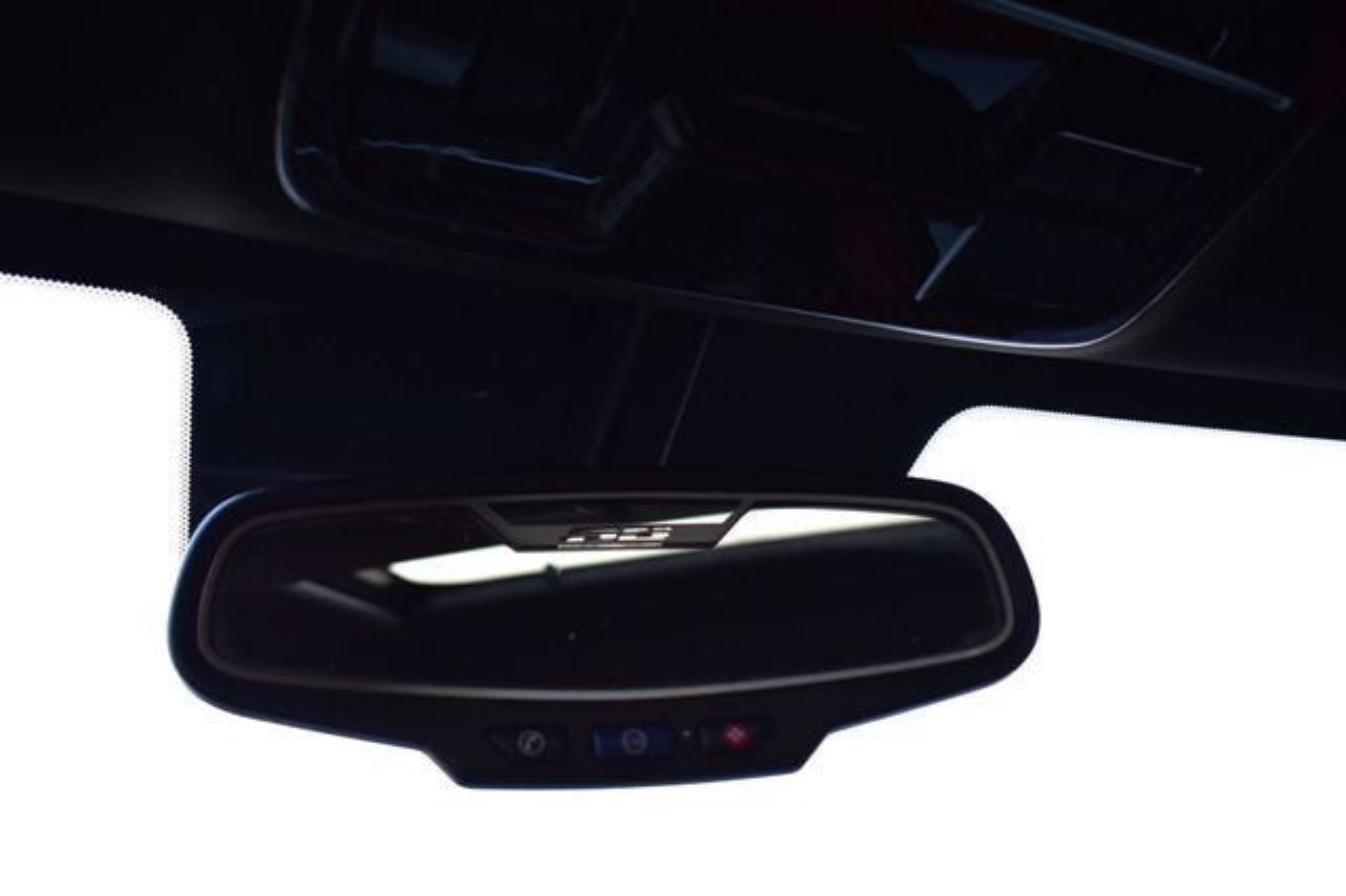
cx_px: 673
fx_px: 1345
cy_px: 448
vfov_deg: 36.8
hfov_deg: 53.2
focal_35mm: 36
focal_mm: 24
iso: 1600
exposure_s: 1/15
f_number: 4
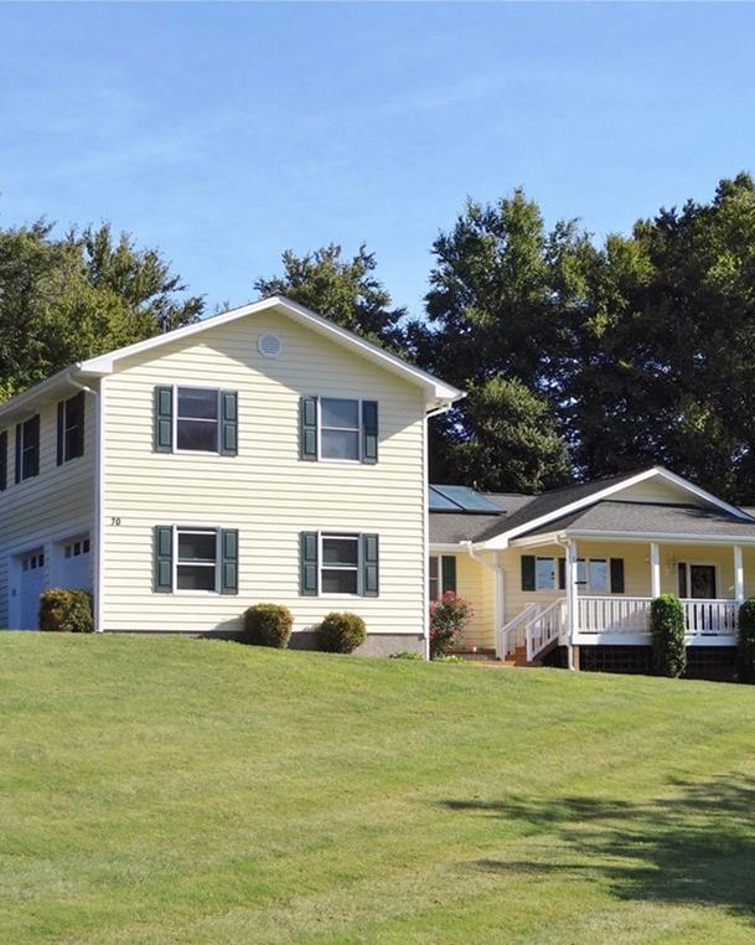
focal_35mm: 76
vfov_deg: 25.1
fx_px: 2124
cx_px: 565
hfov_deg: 20.0
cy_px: 473
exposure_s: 1/640
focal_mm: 10.4
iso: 100
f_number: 4.7
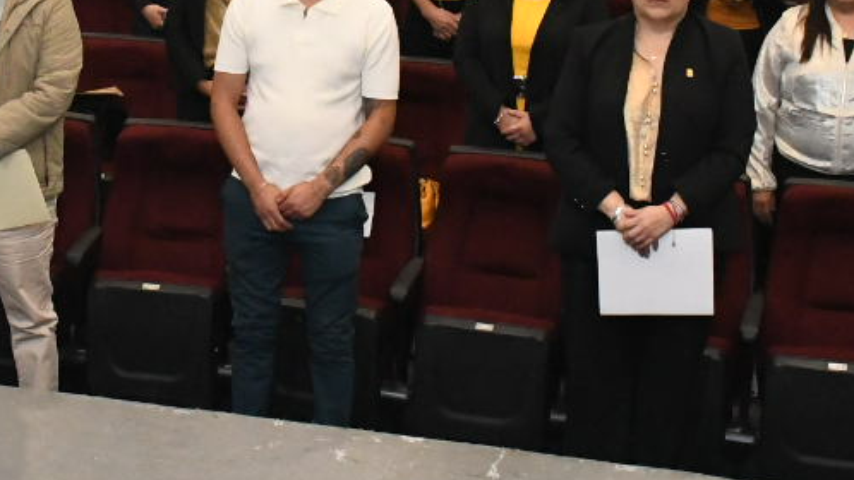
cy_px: 14
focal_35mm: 92
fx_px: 2083
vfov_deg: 13.0
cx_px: 249
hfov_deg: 23.0
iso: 6400
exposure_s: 1/125
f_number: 5.6
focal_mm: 18
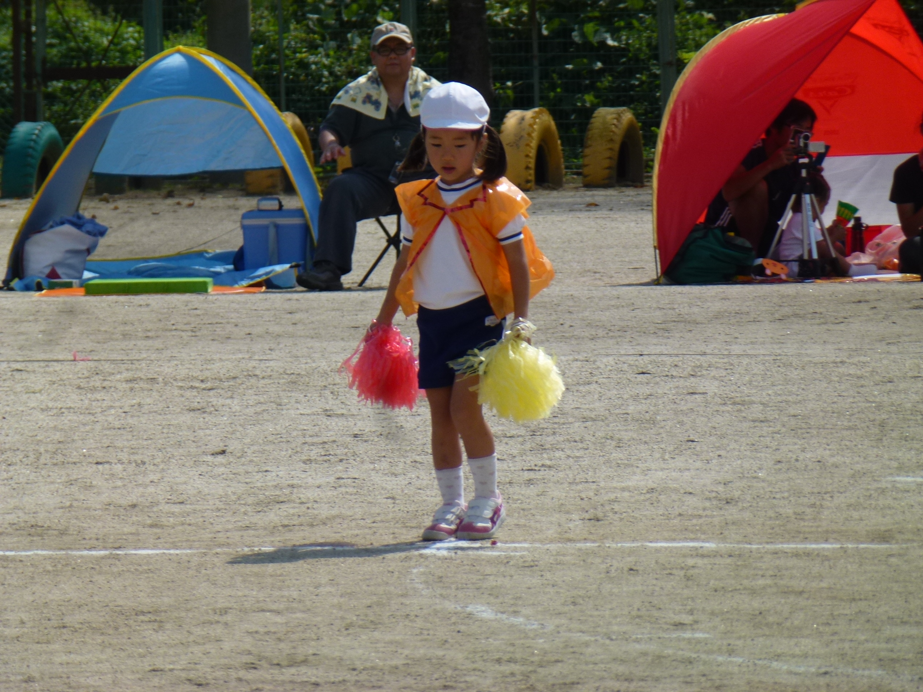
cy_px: 346
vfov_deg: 3.9
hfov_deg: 5.2
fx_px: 10239
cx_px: 462
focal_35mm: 384
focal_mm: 68.8
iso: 100
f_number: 5.9
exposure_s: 1/800
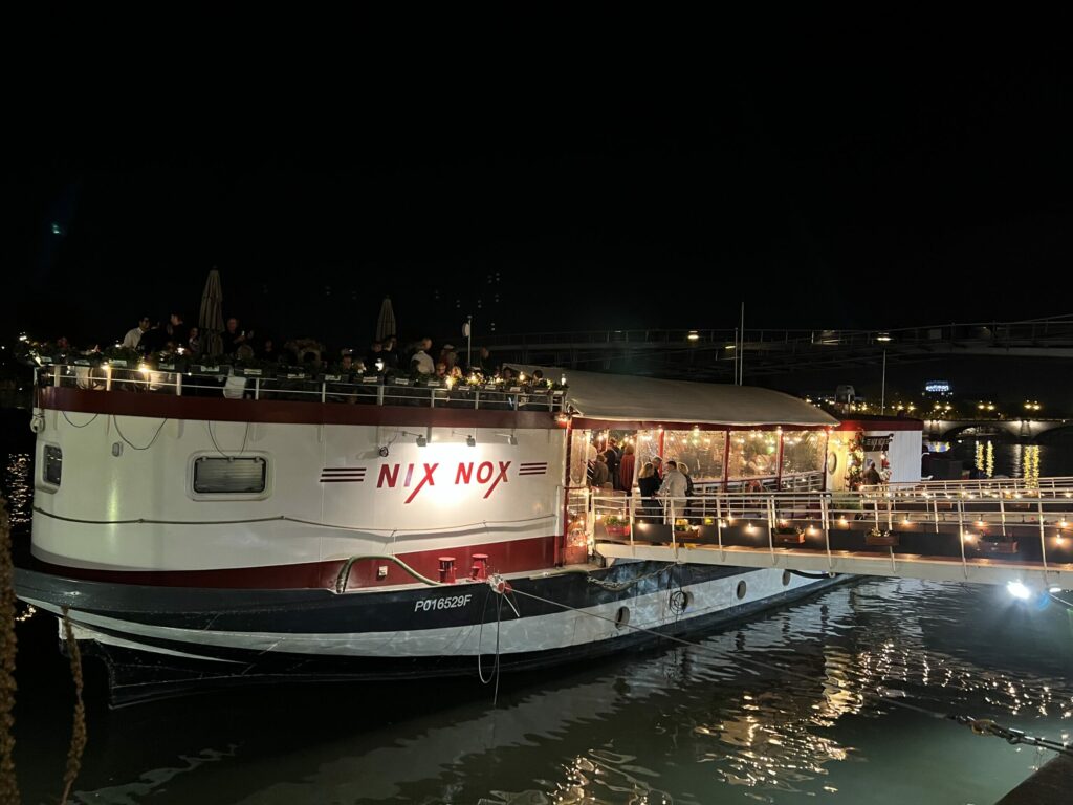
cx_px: 536
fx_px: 806
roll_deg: -1.3
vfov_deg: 53.1
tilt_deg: +0.8
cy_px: 402
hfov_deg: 67.3
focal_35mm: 26
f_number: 1.5
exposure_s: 1/33
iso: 500
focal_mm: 5.7
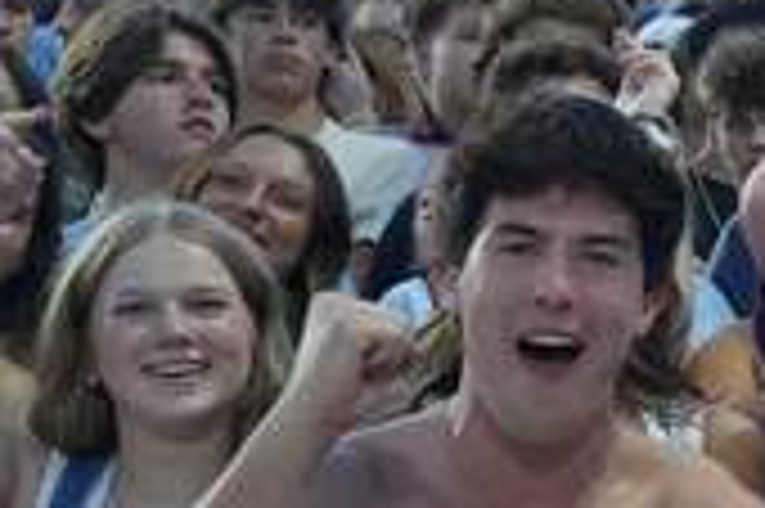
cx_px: 2156
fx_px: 4607
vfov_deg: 6.3
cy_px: 461
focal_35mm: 217
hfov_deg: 8.3
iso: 4000
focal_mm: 36
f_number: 4
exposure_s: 1/160
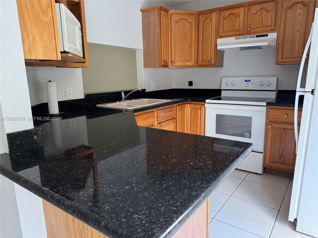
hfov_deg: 71.6
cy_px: 119
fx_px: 220
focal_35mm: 24
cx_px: 159
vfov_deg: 56.8
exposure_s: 1/60
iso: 500
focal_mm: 6.76
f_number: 1.78
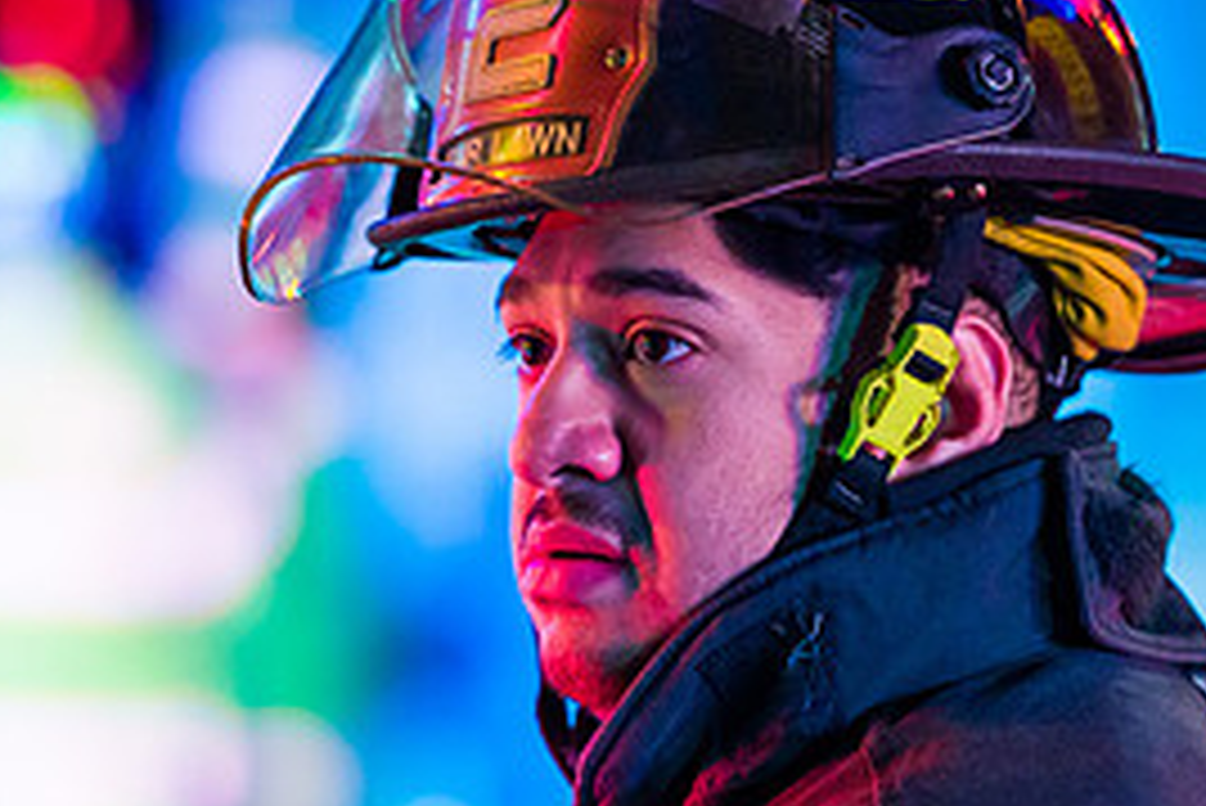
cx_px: 630
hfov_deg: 4.8
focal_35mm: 433
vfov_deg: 3.2
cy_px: 387
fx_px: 14513
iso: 3200
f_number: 3.2
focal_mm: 200
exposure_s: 1/125
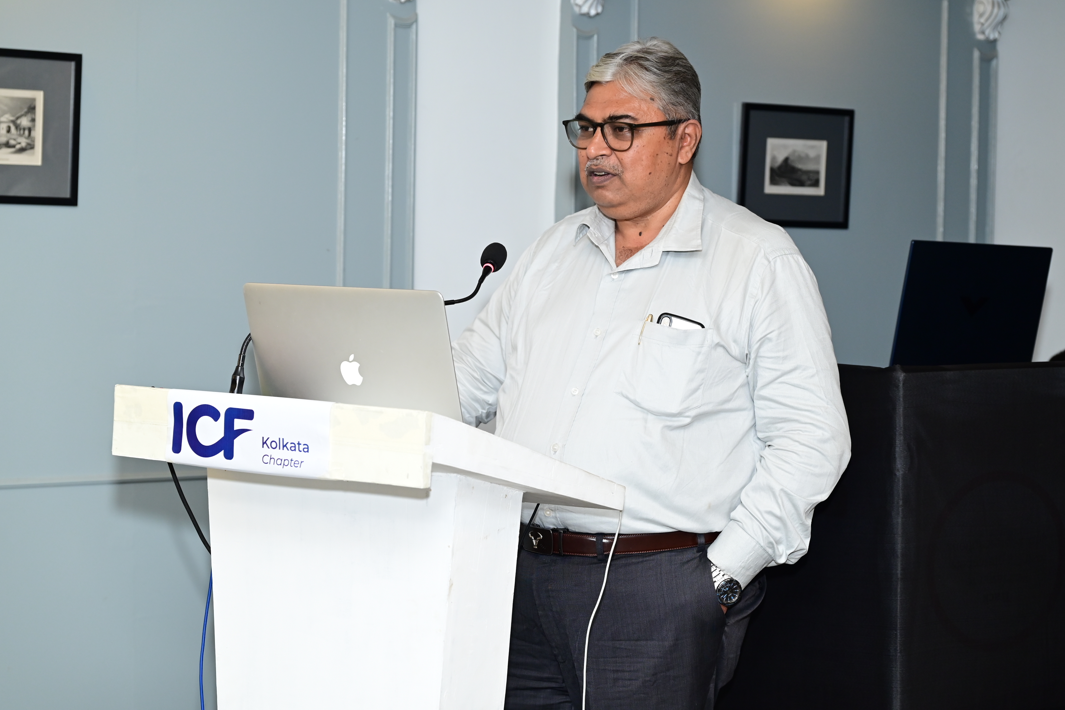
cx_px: 533
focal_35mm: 82
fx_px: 2426
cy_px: 357
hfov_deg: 24.8
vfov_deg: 16.7
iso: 1000
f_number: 5
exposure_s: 1/125
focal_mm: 81
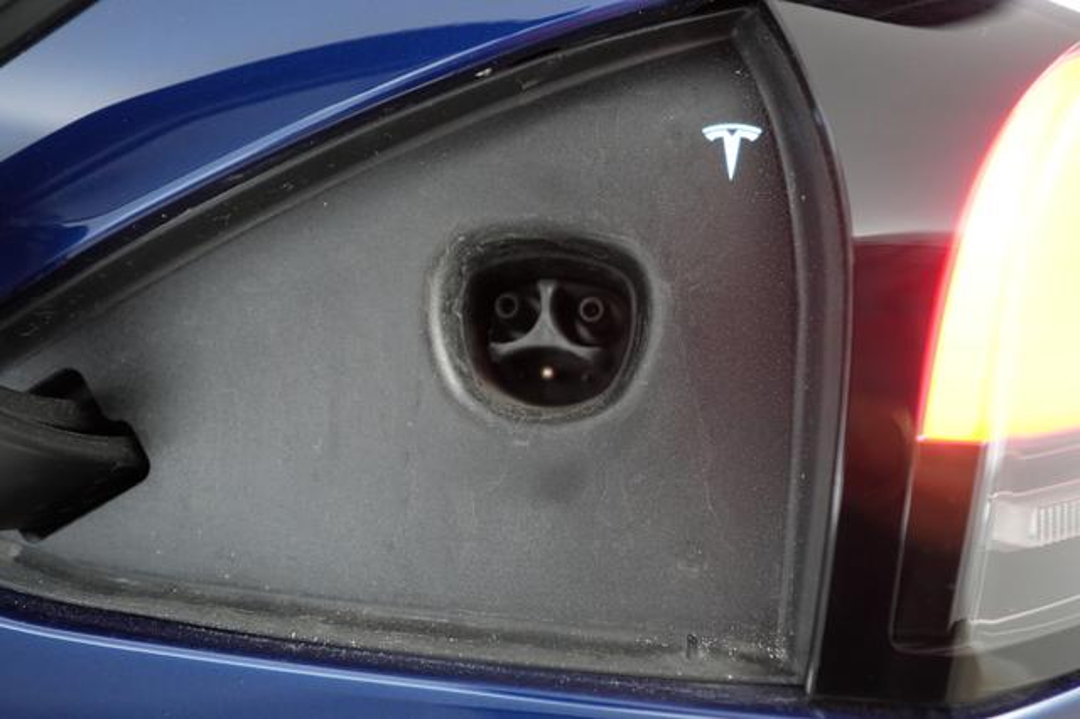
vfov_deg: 53.1
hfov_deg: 73.8
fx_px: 720
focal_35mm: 24
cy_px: 360
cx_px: 540
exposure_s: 1/80
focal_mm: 24
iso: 3200
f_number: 2.8
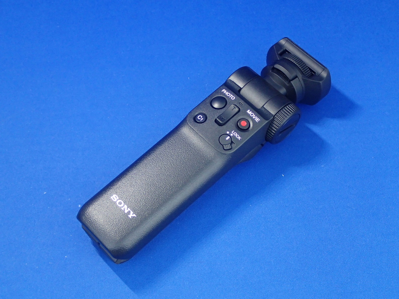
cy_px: 150
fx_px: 611
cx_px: 200
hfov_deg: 36.2
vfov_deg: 27.5
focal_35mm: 53
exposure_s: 1/50
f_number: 3.4
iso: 640
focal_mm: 9.61
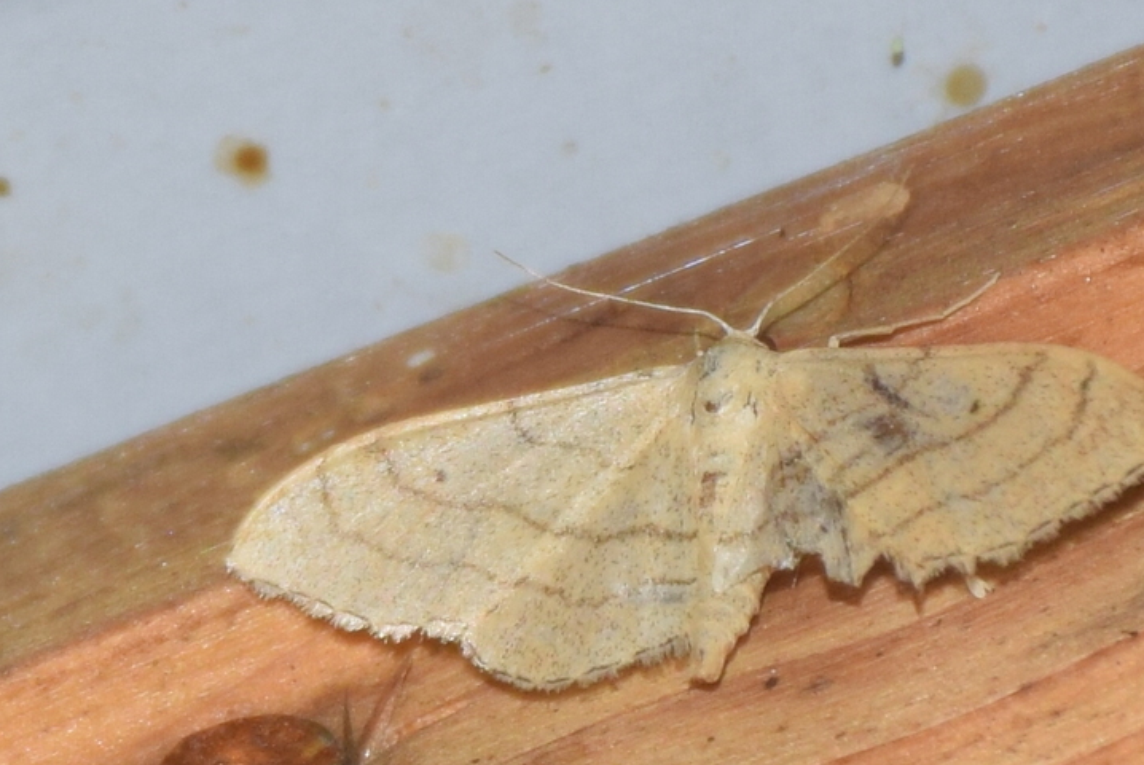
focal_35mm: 244
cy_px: 395
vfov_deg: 5.6
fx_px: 7760
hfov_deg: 8.4
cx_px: 734
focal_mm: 122
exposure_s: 1/60
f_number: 7.1
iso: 320
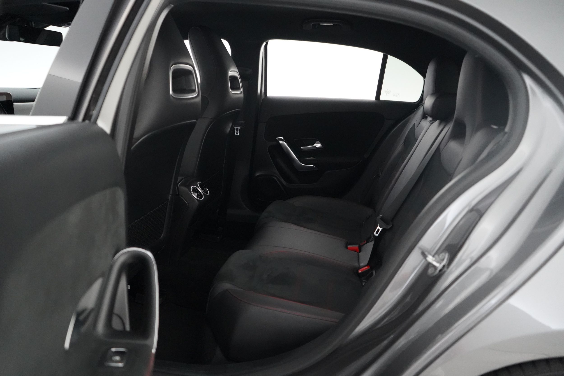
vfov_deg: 46.4
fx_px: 439
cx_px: 282
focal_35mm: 28
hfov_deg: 65.5
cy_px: 188
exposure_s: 1/100
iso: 12800
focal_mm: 28
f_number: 3.5
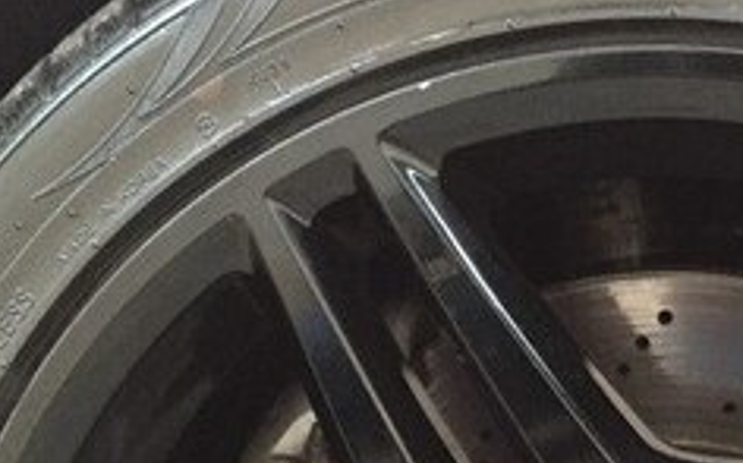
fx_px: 1740
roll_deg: -3.2
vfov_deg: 14.7
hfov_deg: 23.3
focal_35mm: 86
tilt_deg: -15.6
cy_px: 546
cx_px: 708
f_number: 2.2
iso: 320
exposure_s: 1/17
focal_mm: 4.15
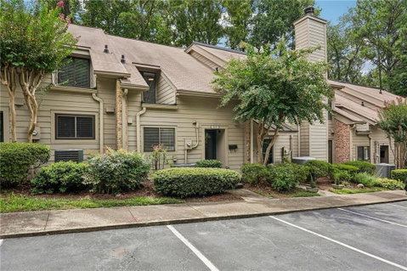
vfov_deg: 58.3
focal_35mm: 22
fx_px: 243
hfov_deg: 79.9
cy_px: 136
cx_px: 204
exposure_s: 1/500
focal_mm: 21.5
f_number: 9
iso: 800
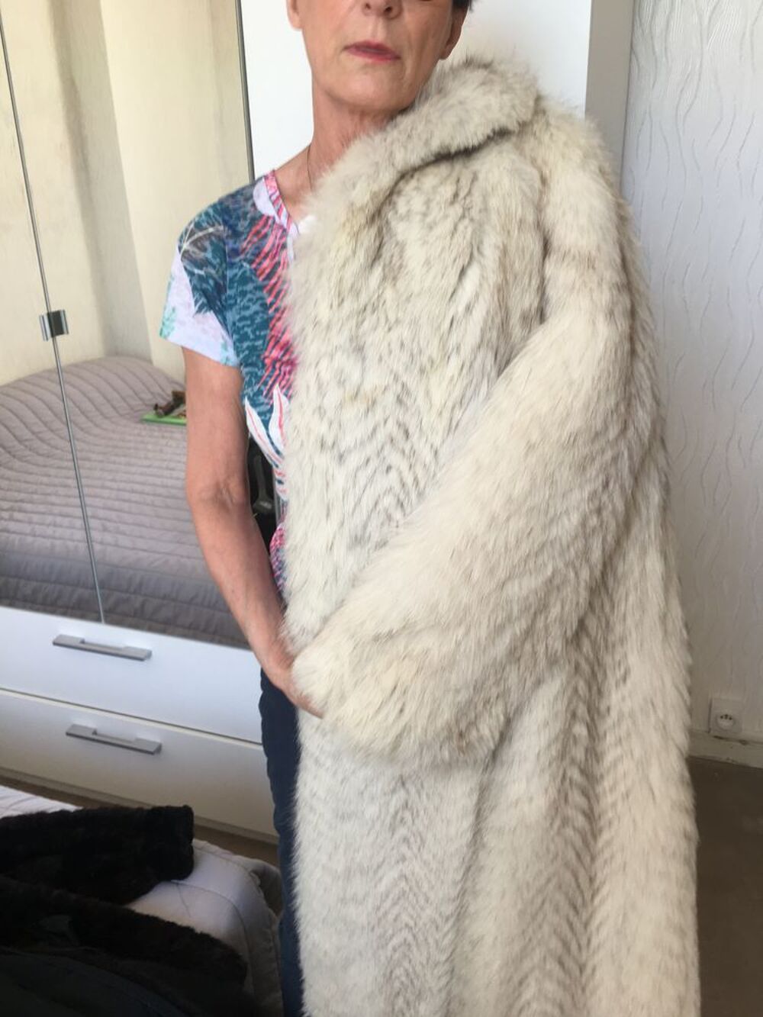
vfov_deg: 61.7
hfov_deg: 48.2
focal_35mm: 29
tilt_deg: -21.4
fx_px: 852
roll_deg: +0.6
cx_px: 382
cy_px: 508
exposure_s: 1/50
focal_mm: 4.15
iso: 25
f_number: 2.2
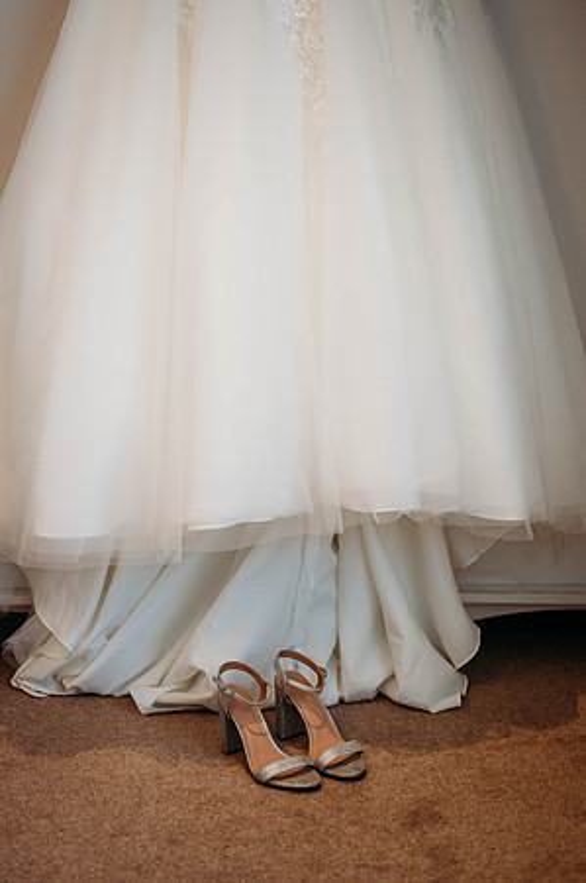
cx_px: 293
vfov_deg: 23.9
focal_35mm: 85
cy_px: 442
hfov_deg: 16.0
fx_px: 2080
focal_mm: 85
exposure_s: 1/200
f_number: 2.2
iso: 320
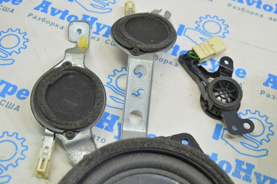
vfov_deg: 25.7
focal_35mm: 52
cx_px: 138
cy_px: 92
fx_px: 404
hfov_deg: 37.9
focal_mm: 35
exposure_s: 1/20
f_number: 5.6
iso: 400
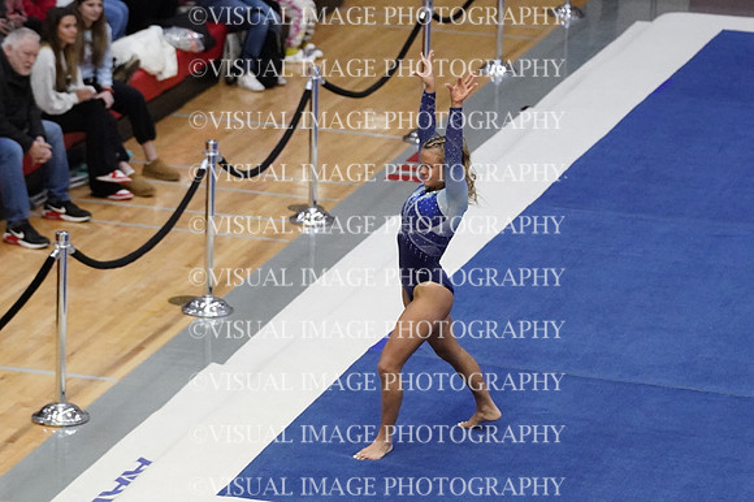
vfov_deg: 8.0
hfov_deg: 12.0
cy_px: 251
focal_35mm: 172
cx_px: 377
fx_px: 3600
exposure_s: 1/800
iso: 12800
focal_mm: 115
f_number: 4
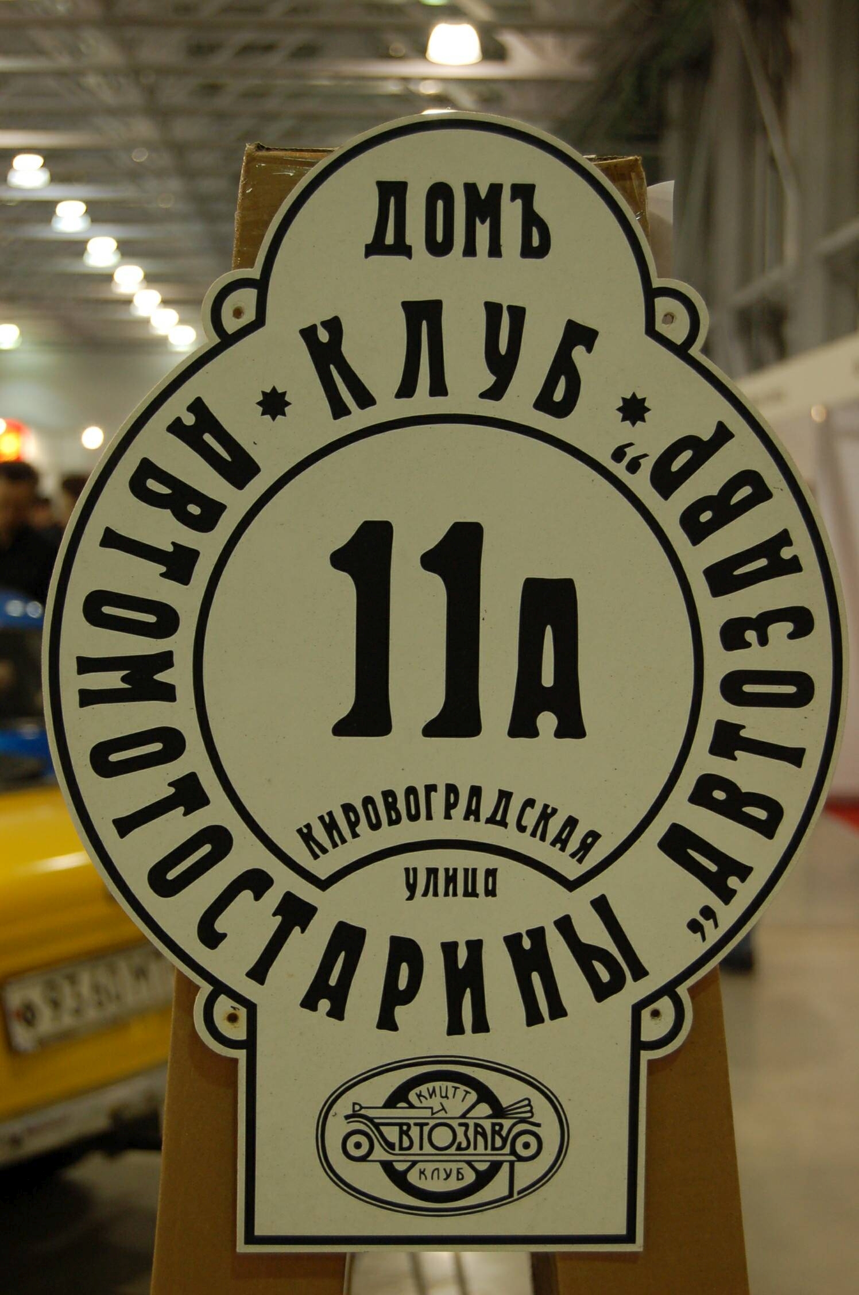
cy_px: 648
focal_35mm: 60
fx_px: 2155
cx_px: 430
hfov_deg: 22.5
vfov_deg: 33.5
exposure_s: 1/30
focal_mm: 40
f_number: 5
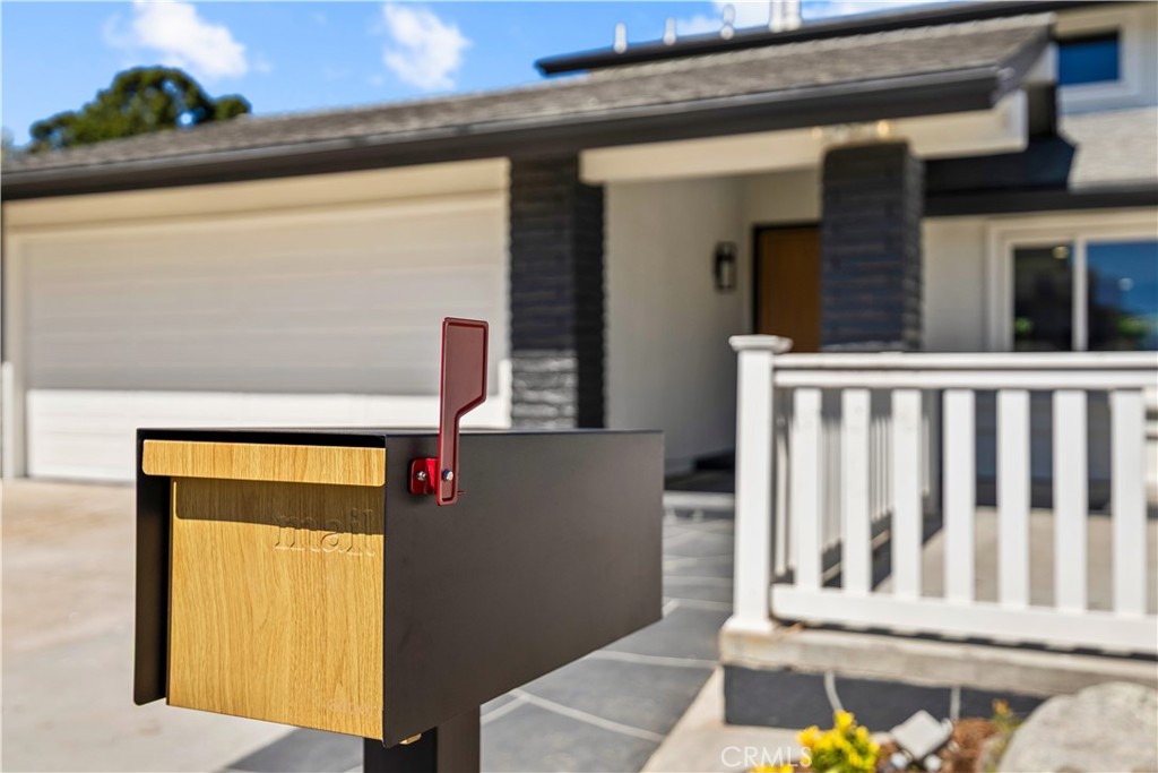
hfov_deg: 53.1
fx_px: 1158
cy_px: 386
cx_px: 579
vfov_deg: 36.9
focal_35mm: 36
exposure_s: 1/2000
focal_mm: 24
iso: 100
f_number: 2.8
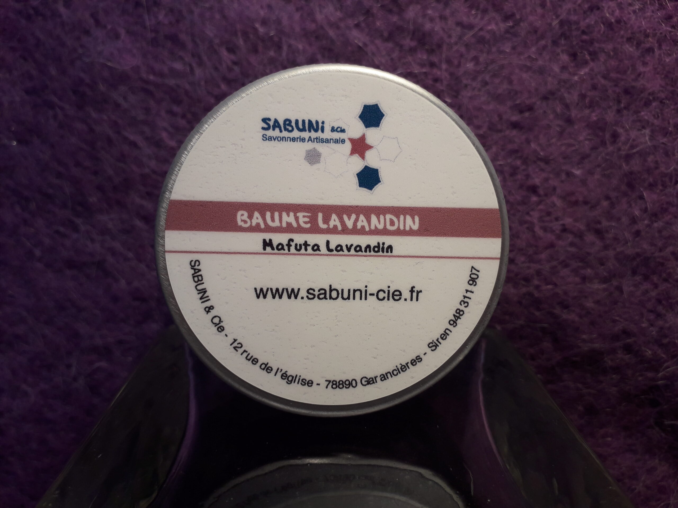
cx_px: 339
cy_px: 254
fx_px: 529
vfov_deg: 51.4
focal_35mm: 27
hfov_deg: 65.3
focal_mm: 3.6
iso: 40
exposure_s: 1/100
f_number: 1.9
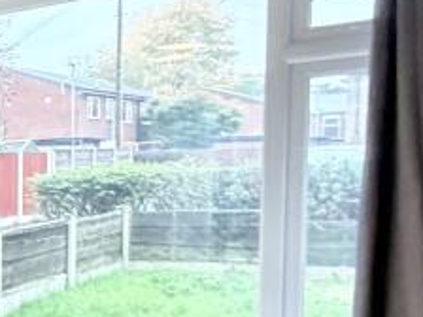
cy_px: 260
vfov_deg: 22.6
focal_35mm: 64
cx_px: -370
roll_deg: +2.5
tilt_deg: -4.7
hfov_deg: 20.1
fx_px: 782
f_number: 2.2
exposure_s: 1/50
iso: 640
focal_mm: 2.22
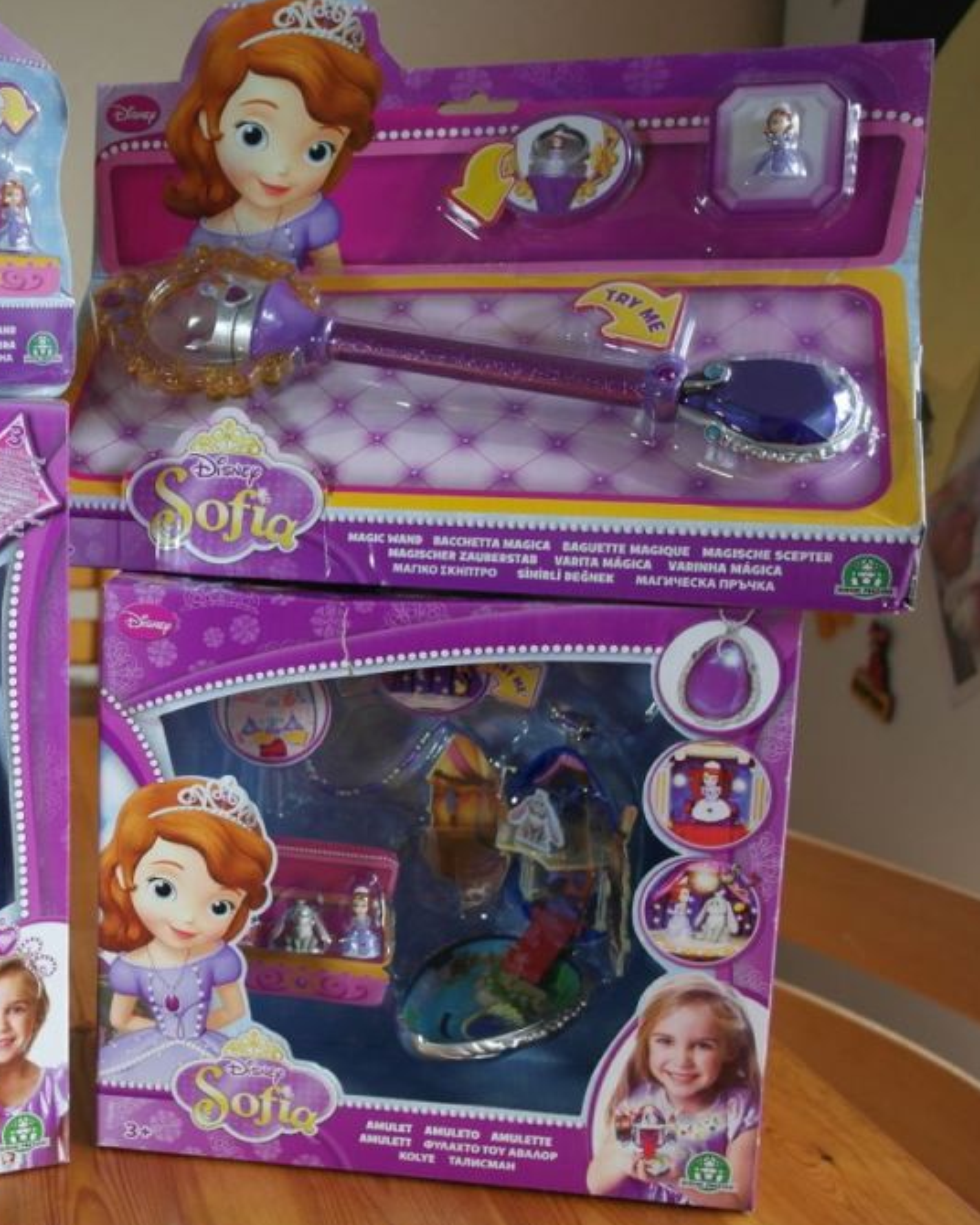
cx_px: 90
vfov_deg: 42.9
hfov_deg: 33.0
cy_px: 618
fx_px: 1559
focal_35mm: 43
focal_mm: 20
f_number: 3.5
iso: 400
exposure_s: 1/80
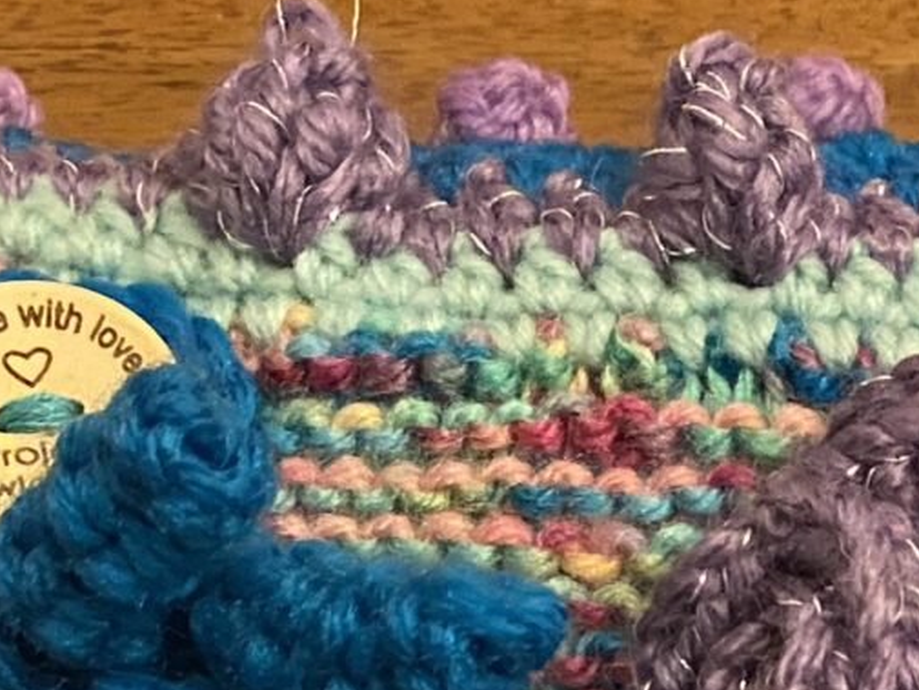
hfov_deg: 18.4
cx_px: 1055
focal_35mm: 102
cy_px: 1206
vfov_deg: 13.2
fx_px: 2709
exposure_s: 1/40
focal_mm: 4.25
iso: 640
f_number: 1.8
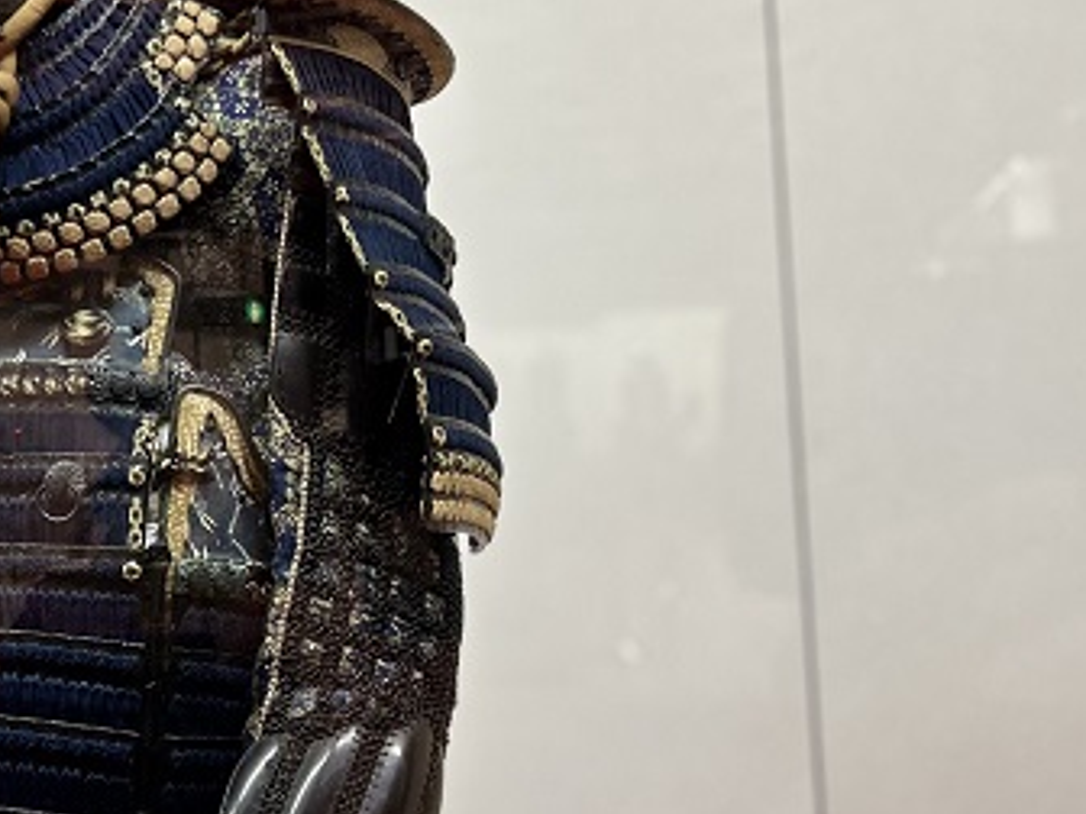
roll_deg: +3.0
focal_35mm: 63
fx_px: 1976
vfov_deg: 23.3
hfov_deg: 28.9
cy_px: 363
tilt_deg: +3.8
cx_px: 11
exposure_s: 1/60
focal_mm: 5.7
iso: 160
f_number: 1.5
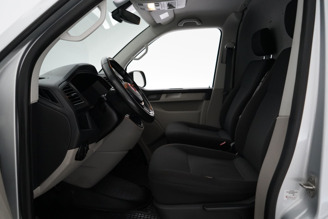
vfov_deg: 46.4
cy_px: 110
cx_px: 164
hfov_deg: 65.5
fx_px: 255
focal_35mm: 28
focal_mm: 28
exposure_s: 1/160
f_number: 3.5
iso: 6400
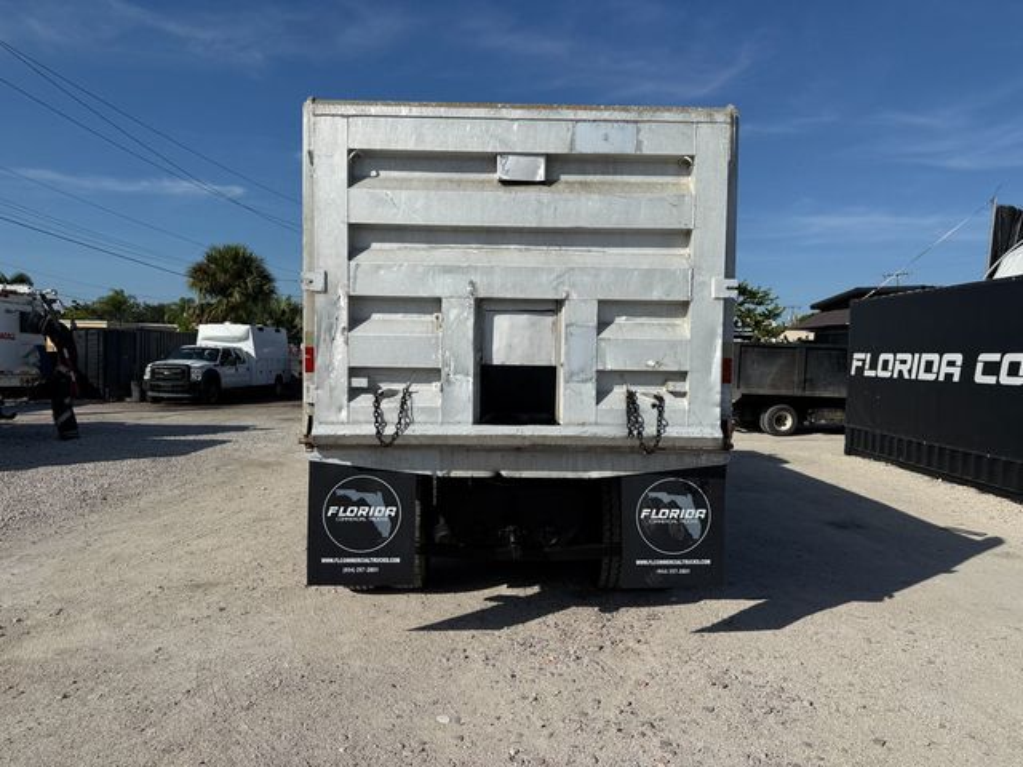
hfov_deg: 71.6
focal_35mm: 24
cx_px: 512
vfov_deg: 56.8
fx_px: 709
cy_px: 384
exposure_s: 1/9091
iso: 80
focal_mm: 6.76
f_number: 1.78
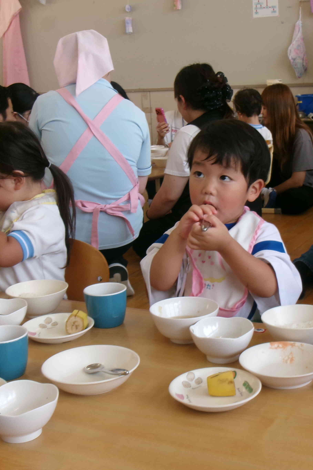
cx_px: 201
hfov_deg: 22.6
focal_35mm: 60
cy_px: 235
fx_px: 782
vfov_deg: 33.4
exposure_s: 1/60
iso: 119
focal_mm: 7.8
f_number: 4.7
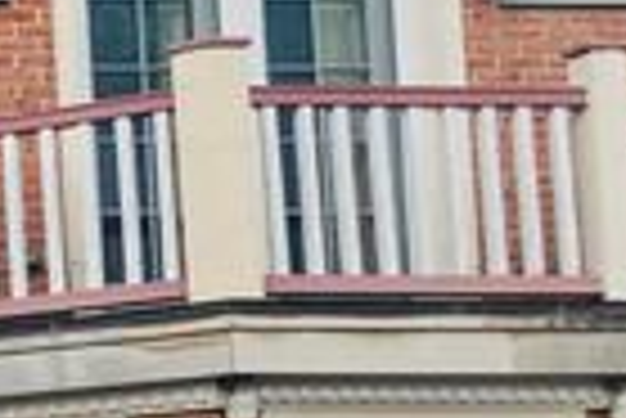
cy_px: -74
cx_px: -1392
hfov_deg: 9.5
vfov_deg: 8.8
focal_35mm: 155
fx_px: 2698
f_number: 8
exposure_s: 1/500
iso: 250
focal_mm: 14
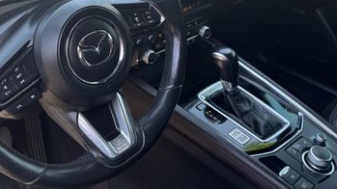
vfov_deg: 23.7
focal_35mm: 48
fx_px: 429
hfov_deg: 42.2
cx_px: 105
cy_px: -6
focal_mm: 6.76
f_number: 1.78
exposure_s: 1/265
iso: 64
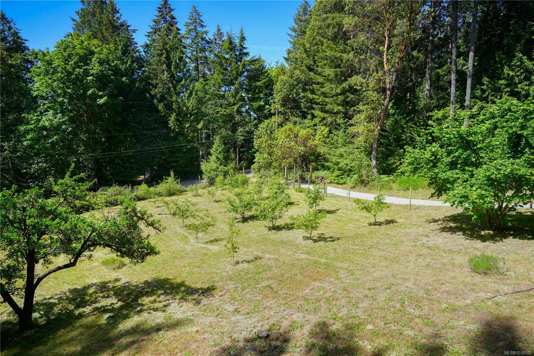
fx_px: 297
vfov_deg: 61.9
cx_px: 267
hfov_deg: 84.0
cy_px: 178
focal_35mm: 20
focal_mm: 20
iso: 100
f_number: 3.5
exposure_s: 1/40
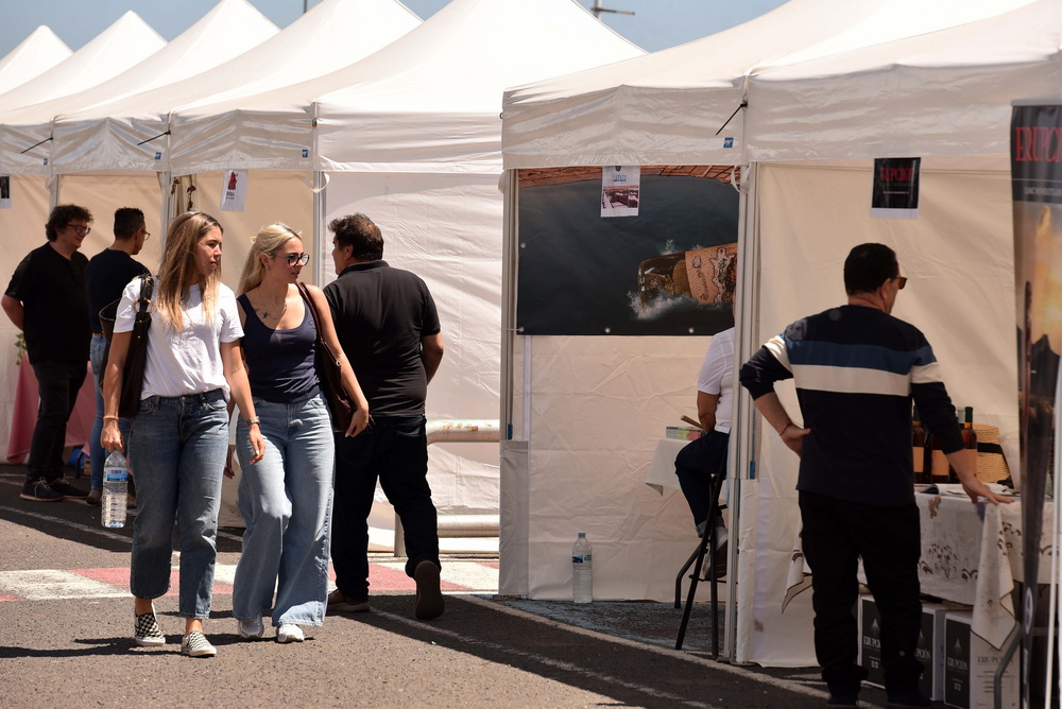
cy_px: 354
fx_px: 4870
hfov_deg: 12.4
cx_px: 531
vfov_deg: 8.3
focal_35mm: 165
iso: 560
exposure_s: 1/2500
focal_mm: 165
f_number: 6.3
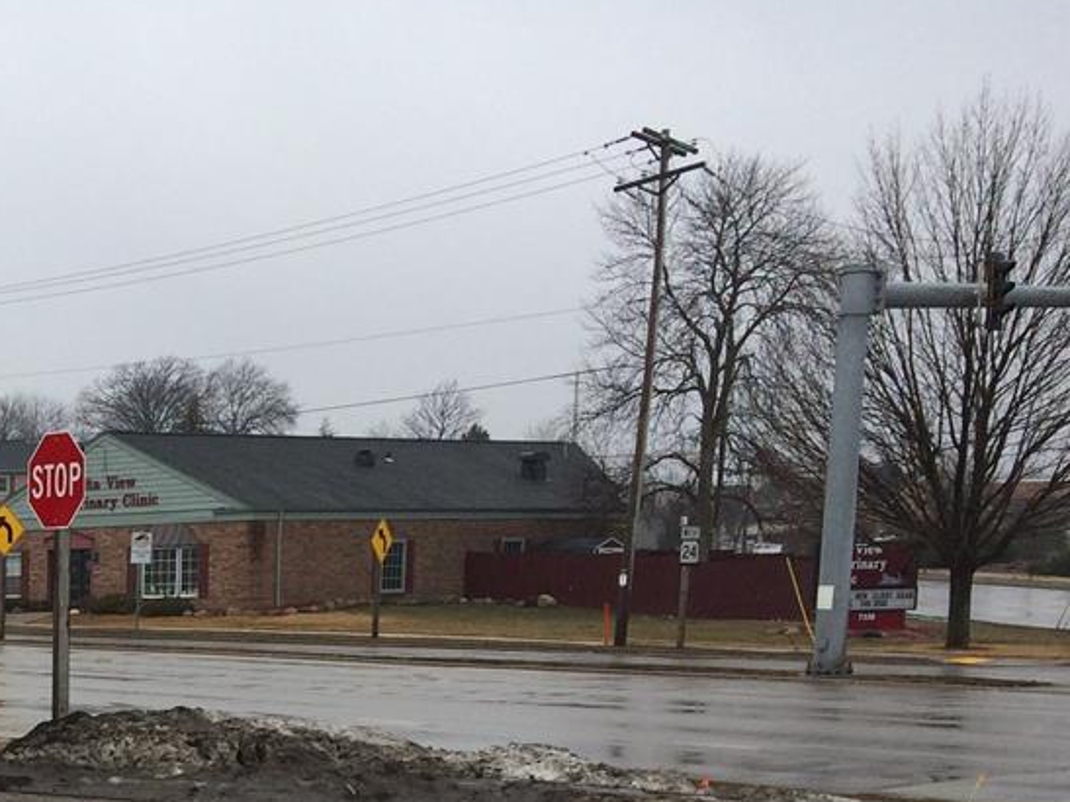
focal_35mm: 79
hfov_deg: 22.4
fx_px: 2441
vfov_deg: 17.7
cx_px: -276
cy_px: 974
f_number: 2.2
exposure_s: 1/1080
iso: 32
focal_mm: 4.12
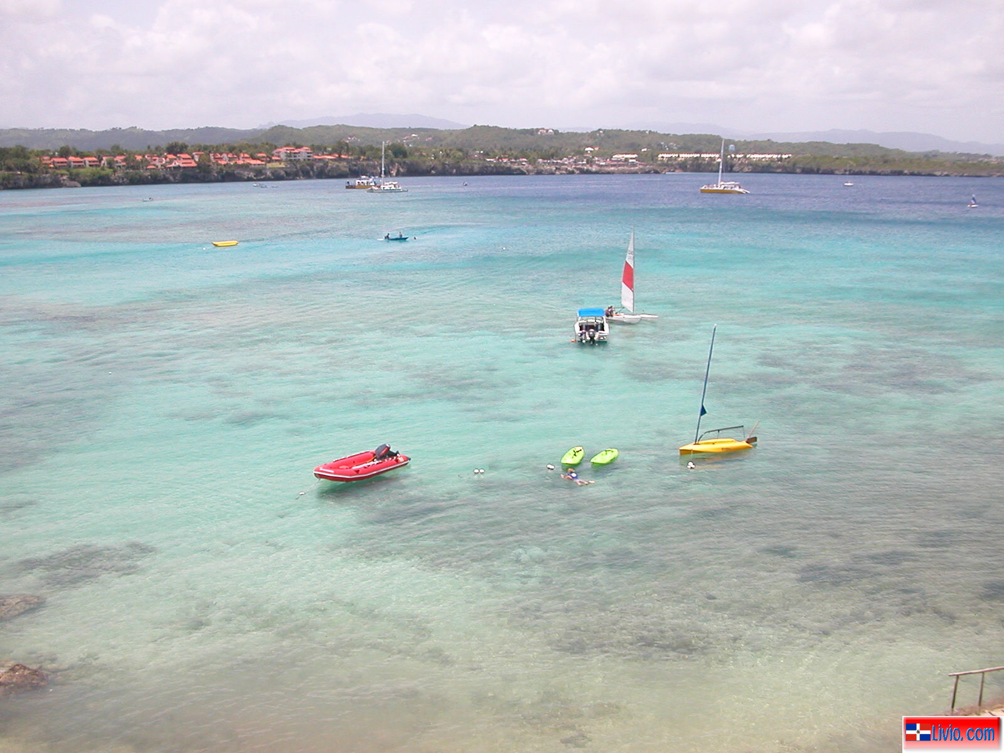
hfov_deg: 50.1
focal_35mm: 37
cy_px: 376
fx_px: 1073
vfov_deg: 38.7
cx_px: 502
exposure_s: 1/1605
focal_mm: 5.6
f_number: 2.7
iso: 100
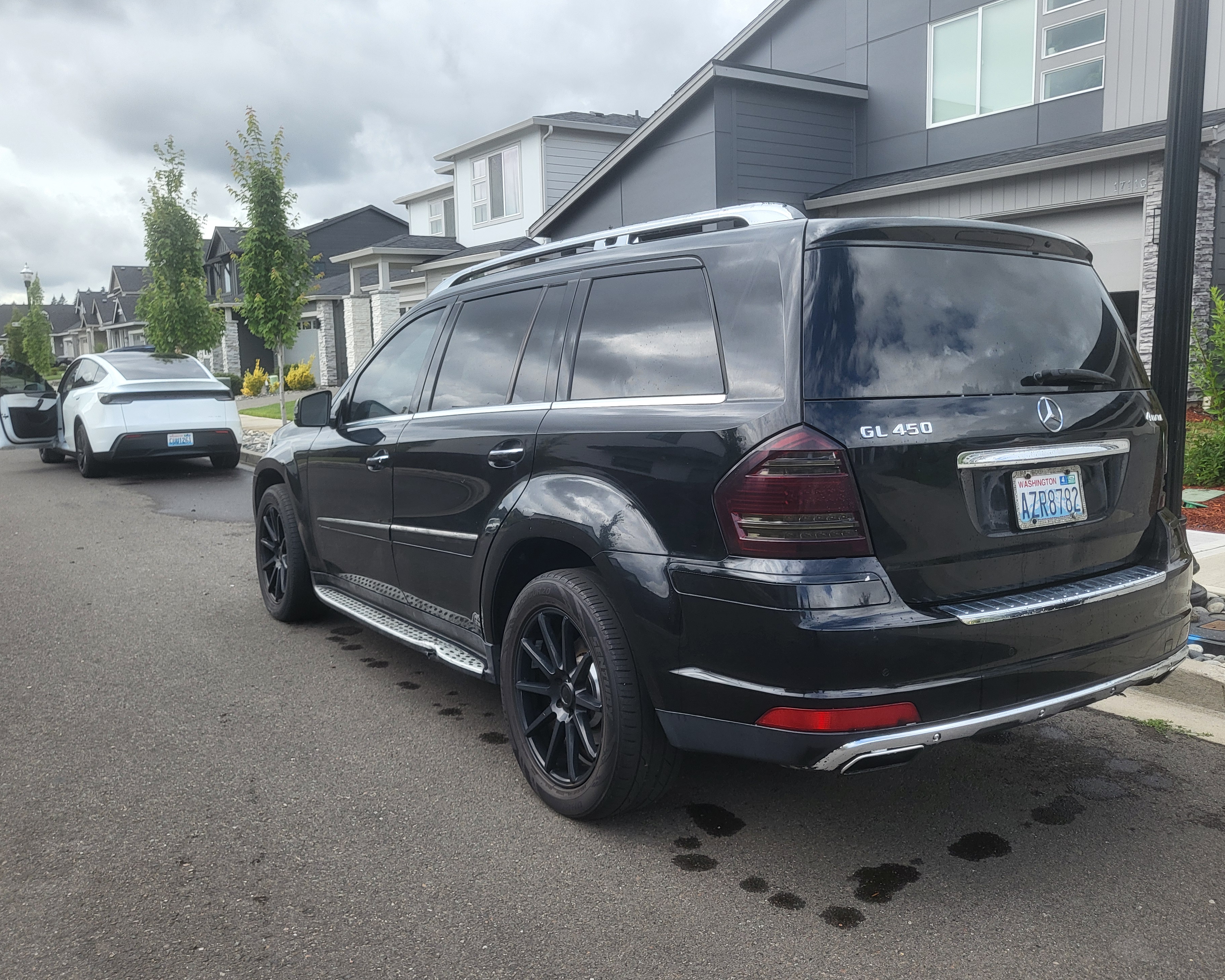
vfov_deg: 51.5
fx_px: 1015
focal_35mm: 28
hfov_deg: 62.2
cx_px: 631
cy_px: 504
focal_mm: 4.25
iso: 50
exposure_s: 1/1078
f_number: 1.8
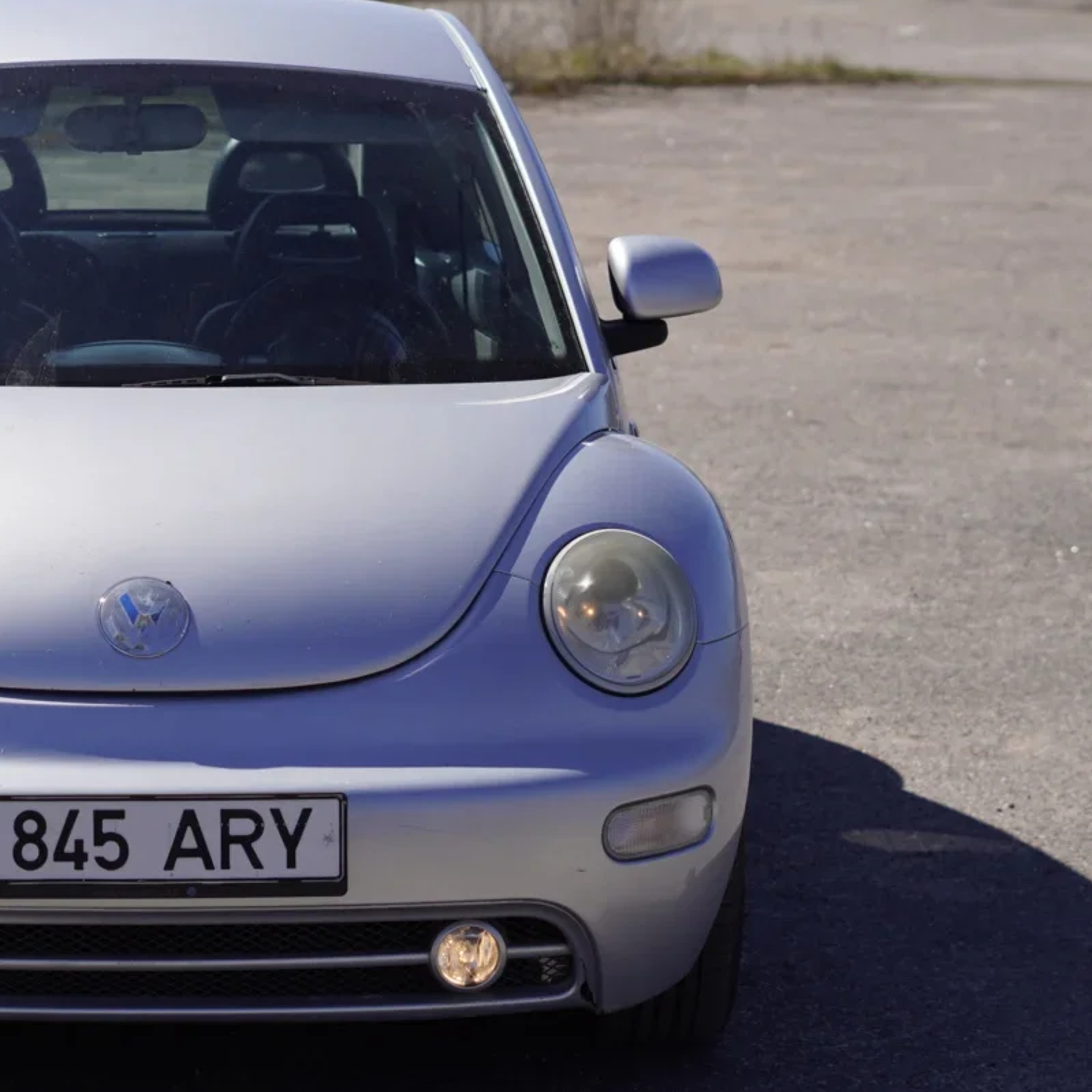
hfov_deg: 13.4
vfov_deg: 13.5
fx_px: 4604
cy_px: 473
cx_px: 120
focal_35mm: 129
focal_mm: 50
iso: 100
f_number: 2.8
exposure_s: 1/2500
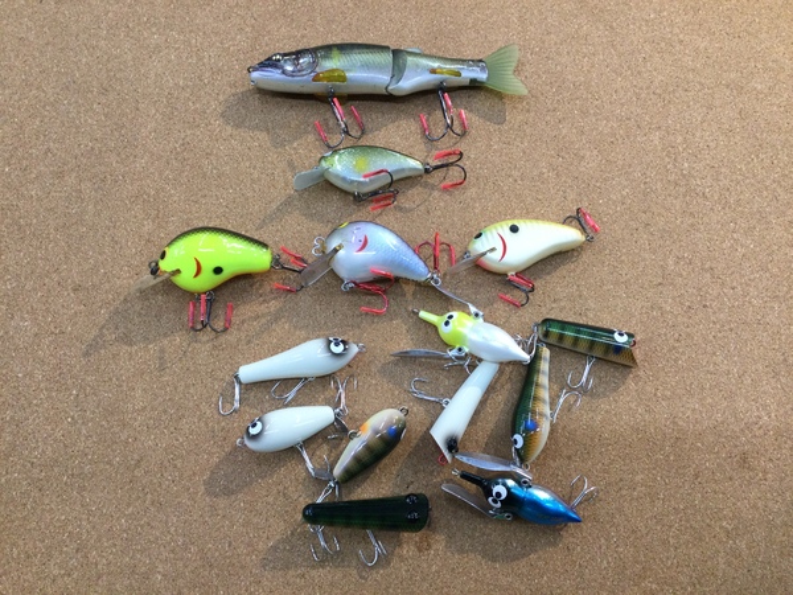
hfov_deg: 58.4
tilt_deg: -74.2
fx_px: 710
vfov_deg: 45.4
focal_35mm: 31
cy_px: 298
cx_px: 396
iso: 32
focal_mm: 3.3
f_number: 2.4
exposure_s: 1/30
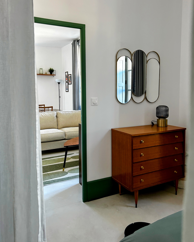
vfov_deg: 62.1
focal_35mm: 28
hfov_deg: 51.5
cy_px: 109
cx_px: 99
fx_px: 201
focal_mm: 5.7
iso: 200
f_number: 1.5
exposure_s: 1/60
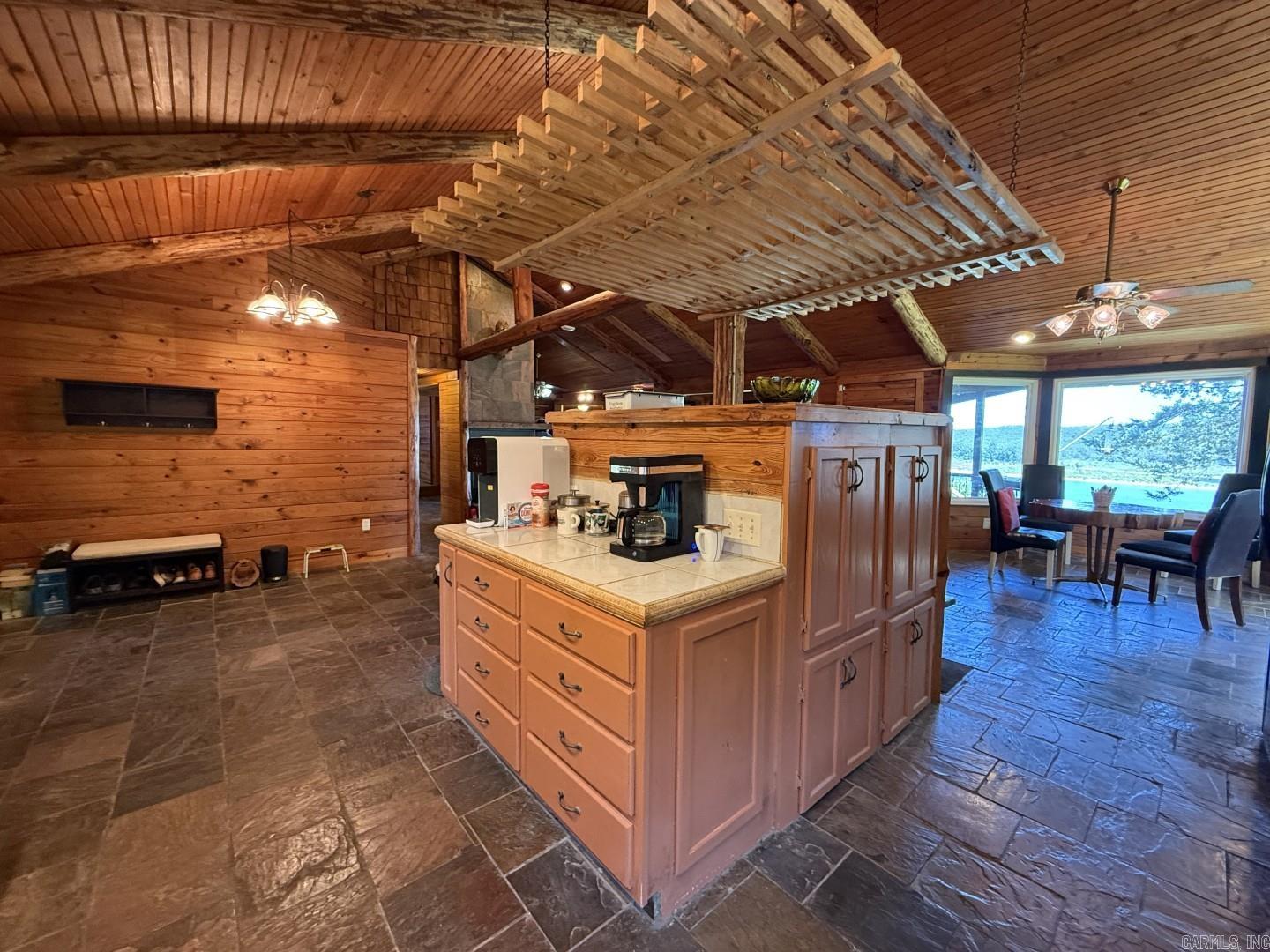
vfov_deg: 85.7
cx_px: 635
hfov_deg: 102.1
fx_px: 514
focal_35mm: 14
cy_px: 476
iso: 400
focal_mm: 2.22
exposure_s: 1/60
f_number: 2.2
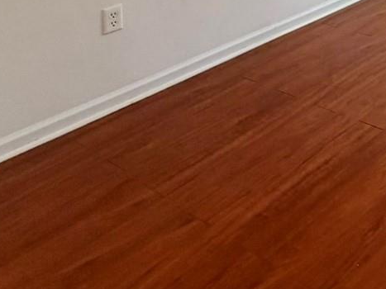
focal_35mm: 48
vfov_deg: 21.9
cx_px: 557
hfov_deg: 28.4
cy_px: -201
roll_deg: +2.1
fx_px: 535
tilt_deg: -1.2
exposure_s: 1/121
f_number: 2.2
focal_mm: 2.22
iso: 125
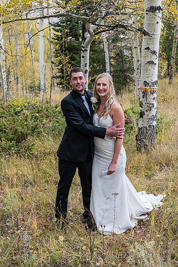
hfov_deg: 22.6
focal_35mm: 60
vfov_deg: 33.4
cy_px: 134
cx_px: 89
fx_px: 445
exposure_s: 1/160
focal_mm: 60
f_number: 6.3
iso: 400
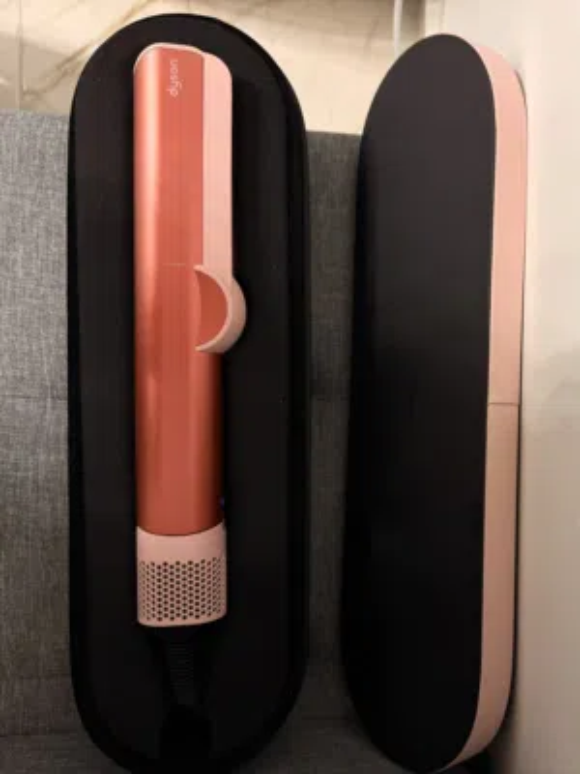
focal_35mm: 24
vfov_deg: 71.6
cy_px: 387
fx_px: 536
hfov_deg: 56.8
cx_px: 290
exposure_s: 1/46
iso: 800
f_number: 1.78
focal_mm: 6.76
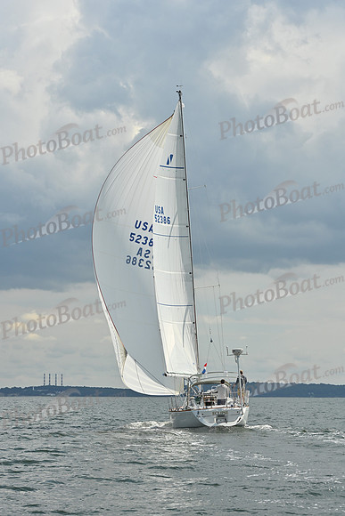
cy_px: 258
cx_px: 172
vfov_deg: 20.4
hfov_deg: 13.7
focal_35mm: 100
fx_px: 1437
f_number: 10
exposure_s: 1/1600
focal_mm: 100
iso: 320
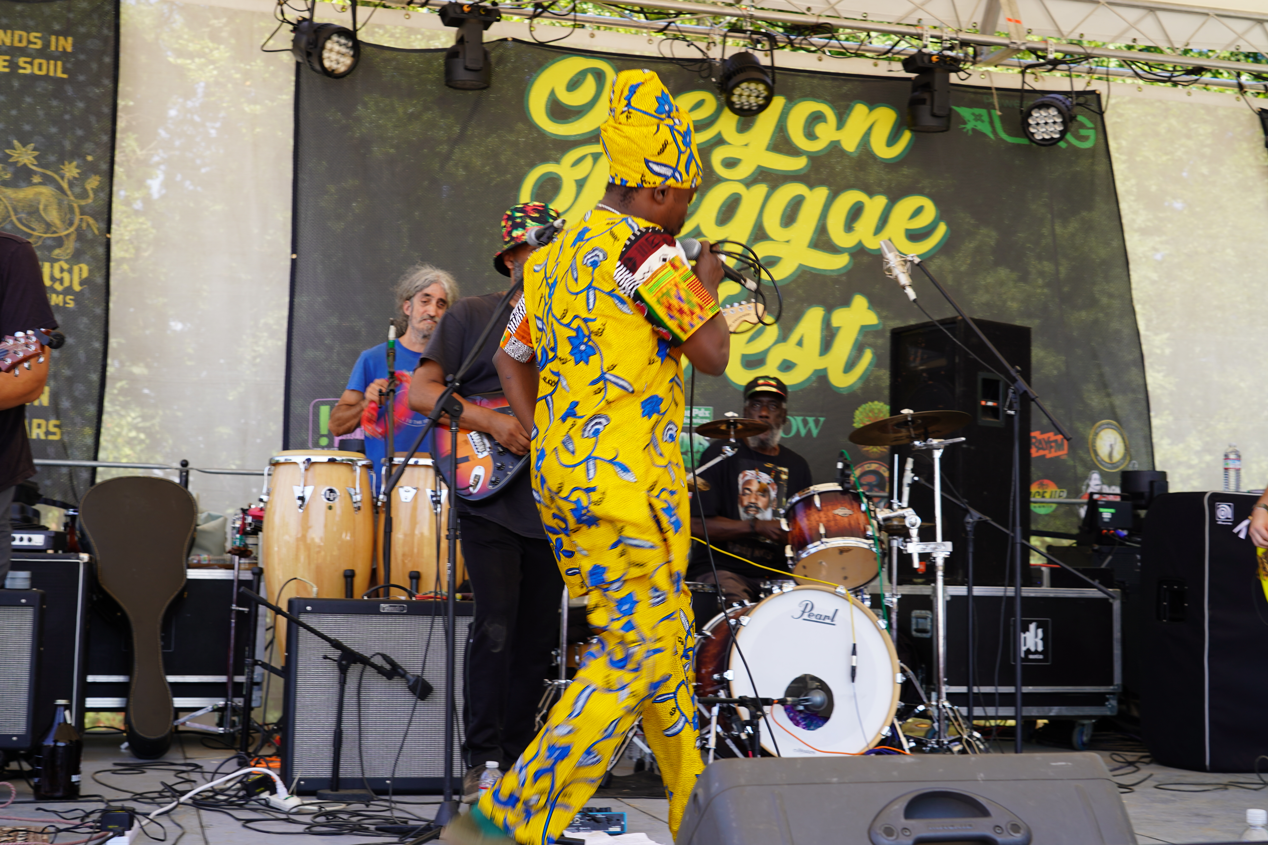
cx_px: 634
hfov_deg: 39.6
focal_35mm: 50
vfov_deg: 27.0
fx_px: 1761
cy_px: 422
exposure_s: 1/100
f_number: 6.3
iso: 100
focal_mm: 50
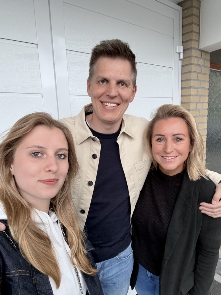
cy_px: 148
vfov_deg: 73.9
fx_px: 196
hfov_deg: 58.9
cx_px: 110
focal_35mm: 23
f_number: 1.9
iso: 80
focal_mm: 2.69
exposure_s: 1/78
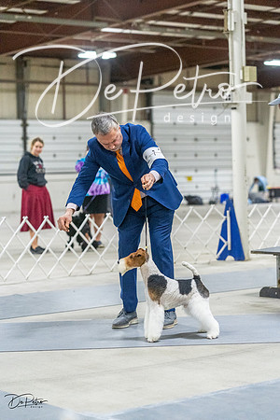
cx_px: 140
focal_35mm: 87
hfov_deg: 15.7
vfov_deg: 23.4
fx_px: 1015
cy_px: 210
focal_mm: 87
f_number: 3.2
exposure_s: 1/400
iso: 6400
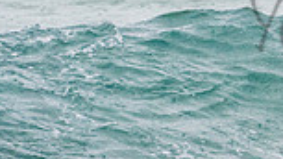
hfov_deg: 0.8
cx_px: 463
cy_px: 40
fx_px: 19282
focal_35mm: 2570
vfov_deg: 0.5
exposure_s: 1/320
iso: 360
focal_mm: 500
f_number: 5.6
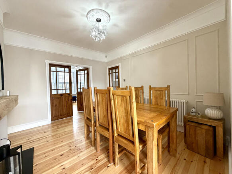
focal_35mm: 14
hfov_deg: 102.1
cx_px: 116
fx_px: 94
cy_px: 87
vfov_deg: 85.7
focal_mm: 2.22
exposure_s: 1/121
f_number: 2.2
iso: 250
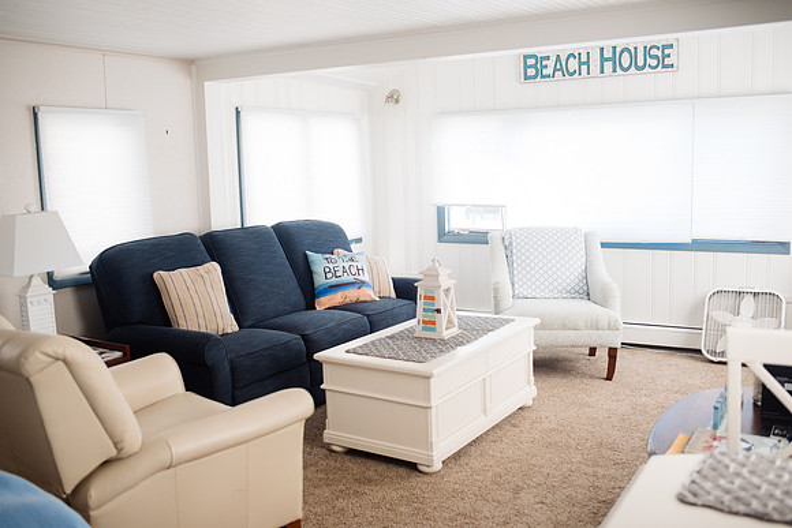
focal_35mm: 35
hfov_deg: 54.4
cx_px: 396
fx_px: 770
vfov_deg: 37.9
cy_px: 264
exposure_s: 1/500
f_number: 2.8
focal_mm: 35
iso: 1000
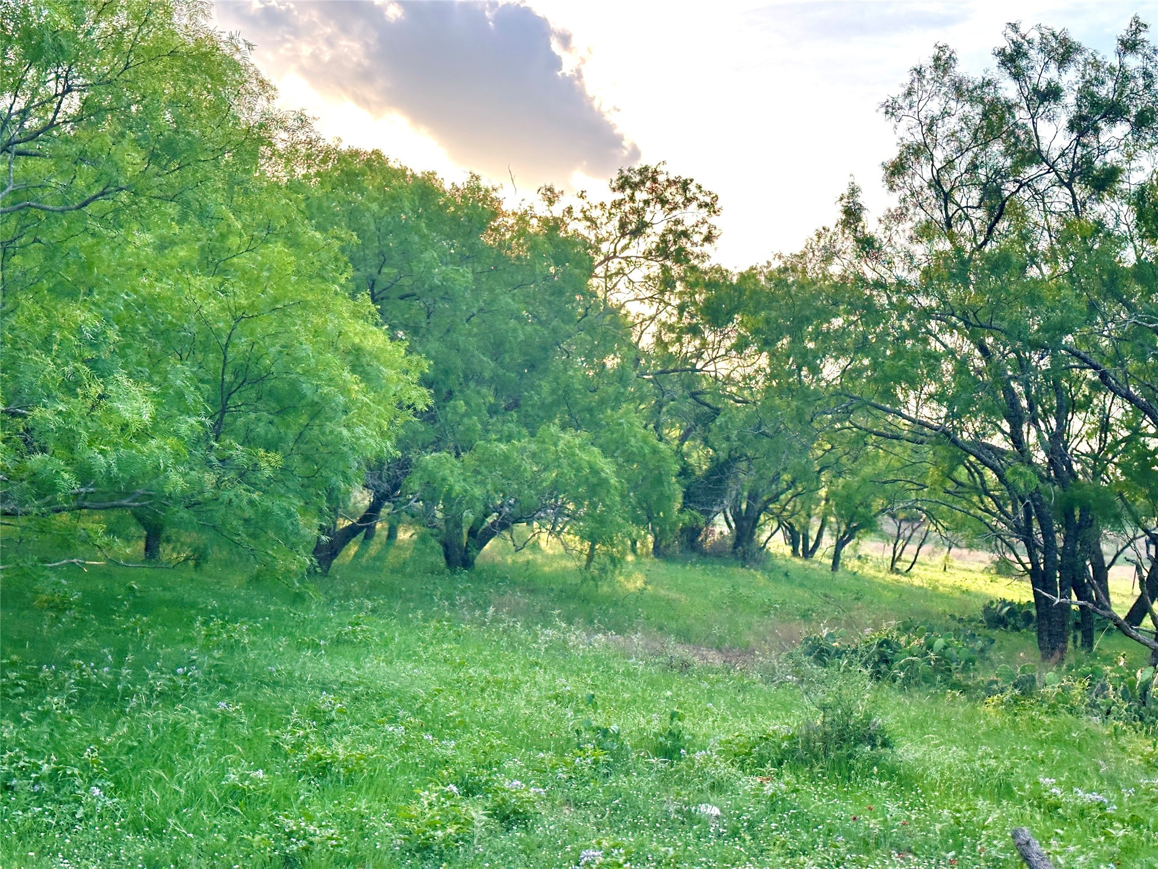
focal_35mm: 48
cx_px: 579
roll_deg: -7.4
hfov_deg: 39.7
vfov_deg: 30.3
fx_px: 1606
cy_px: 434
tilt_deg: +2.3
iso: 64
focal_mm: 6.86
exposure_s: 1/694
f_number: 1.78
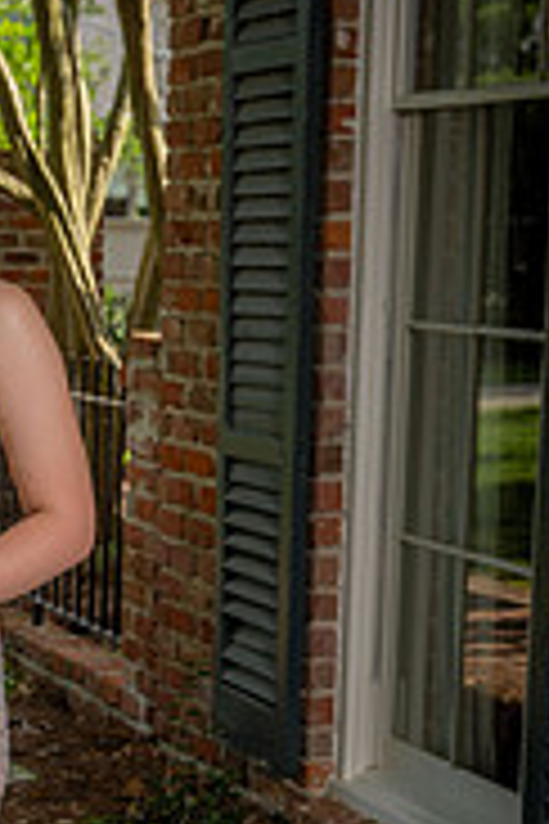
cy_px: 729
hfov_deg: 12.7
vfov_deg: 19.0
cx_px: -63
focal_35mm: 106
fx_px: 2425
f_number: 5.6
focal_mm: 43
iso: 100
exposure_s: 1/160
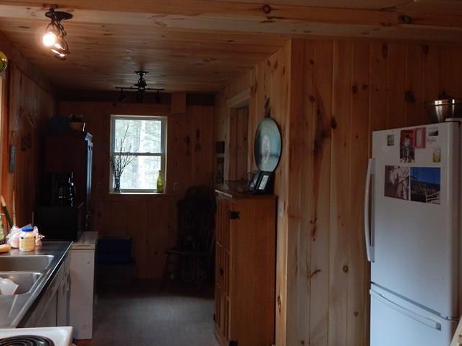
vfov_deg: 40.7
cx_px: 197
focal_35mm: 35
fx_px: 467
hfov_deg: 52.4
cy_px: 165
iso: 220
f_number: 3
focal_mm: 4
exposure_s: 1/30
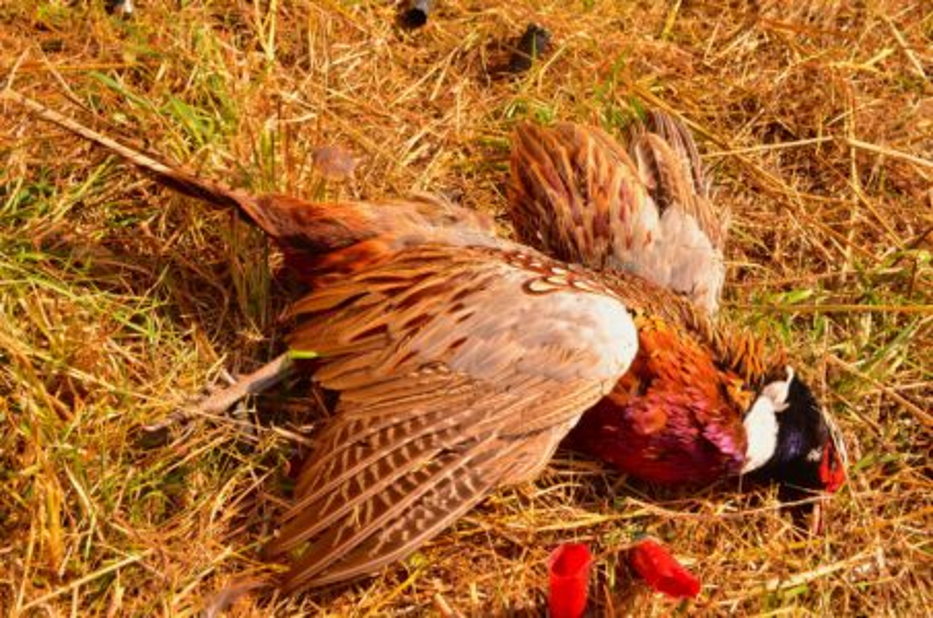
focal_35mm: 36
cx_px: 466
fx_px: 931
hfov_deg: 53.2
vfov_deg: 36.7
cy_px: 309
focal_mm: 24
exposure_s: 1/250
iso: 250
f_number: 11
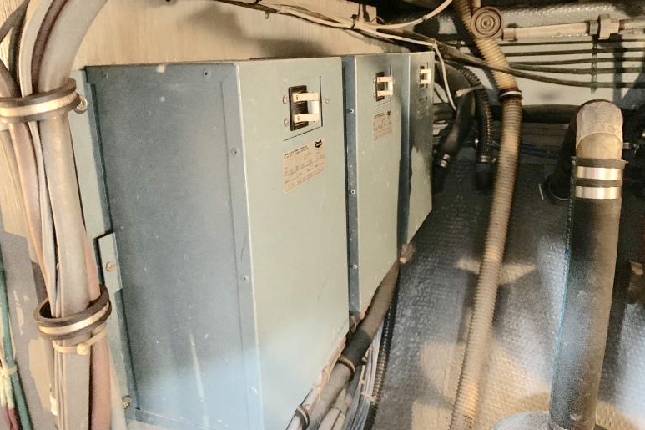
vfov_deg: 46.3
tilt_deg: -14.6
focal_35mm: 28
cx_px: 330
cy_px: 186
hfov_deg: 65.5
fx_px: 502
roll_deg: +2.6
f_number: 1.8
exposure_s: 1/15
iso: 1250
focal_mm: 4.25
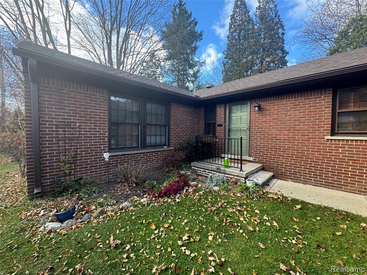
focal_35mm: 14
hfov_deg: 102.1
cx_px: 184
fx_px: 148
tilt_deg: -1.9
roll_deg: -0.1
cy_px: 138
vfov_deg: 85.7
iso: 64
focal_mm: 2.22
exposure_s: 1/99
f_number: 2.2
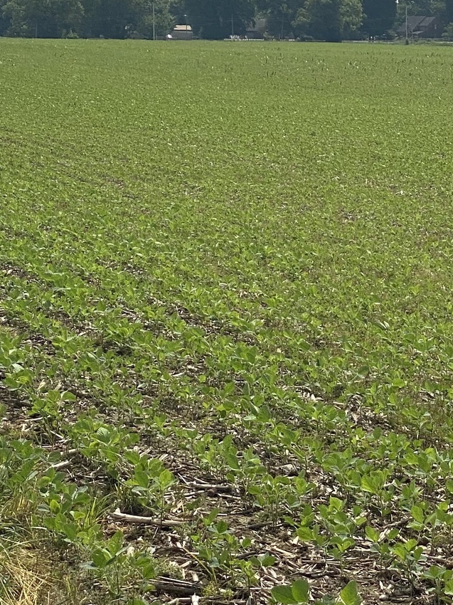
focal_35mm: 141
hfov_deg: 10.4
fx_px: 2461
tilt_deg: -2.3
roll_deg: +0.3
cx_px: 478
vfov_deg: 13.9
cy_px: 122
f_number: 2
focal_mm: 6
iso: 25
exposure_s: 1/4785
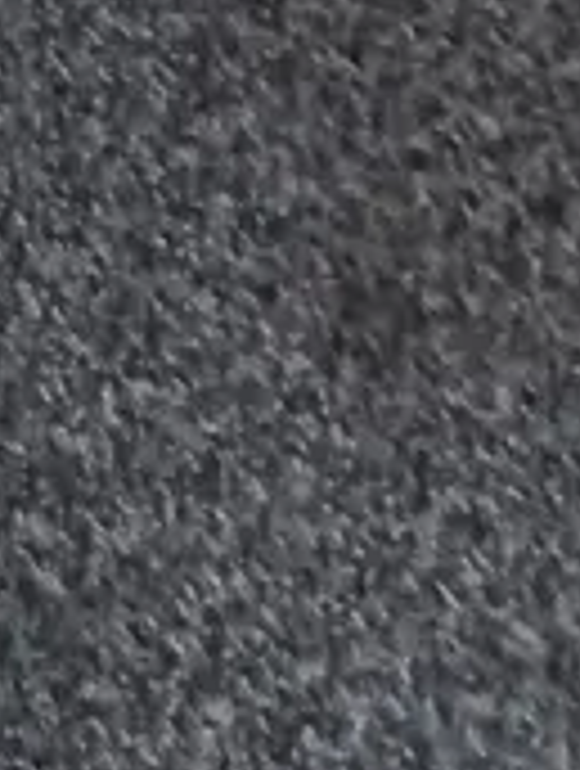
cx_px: -1039
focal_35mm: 168
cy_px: -1263
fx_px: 3739
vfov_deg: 9.9
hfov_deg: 7.9
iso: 500
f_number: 1.8
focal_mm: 4
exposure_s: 1/20
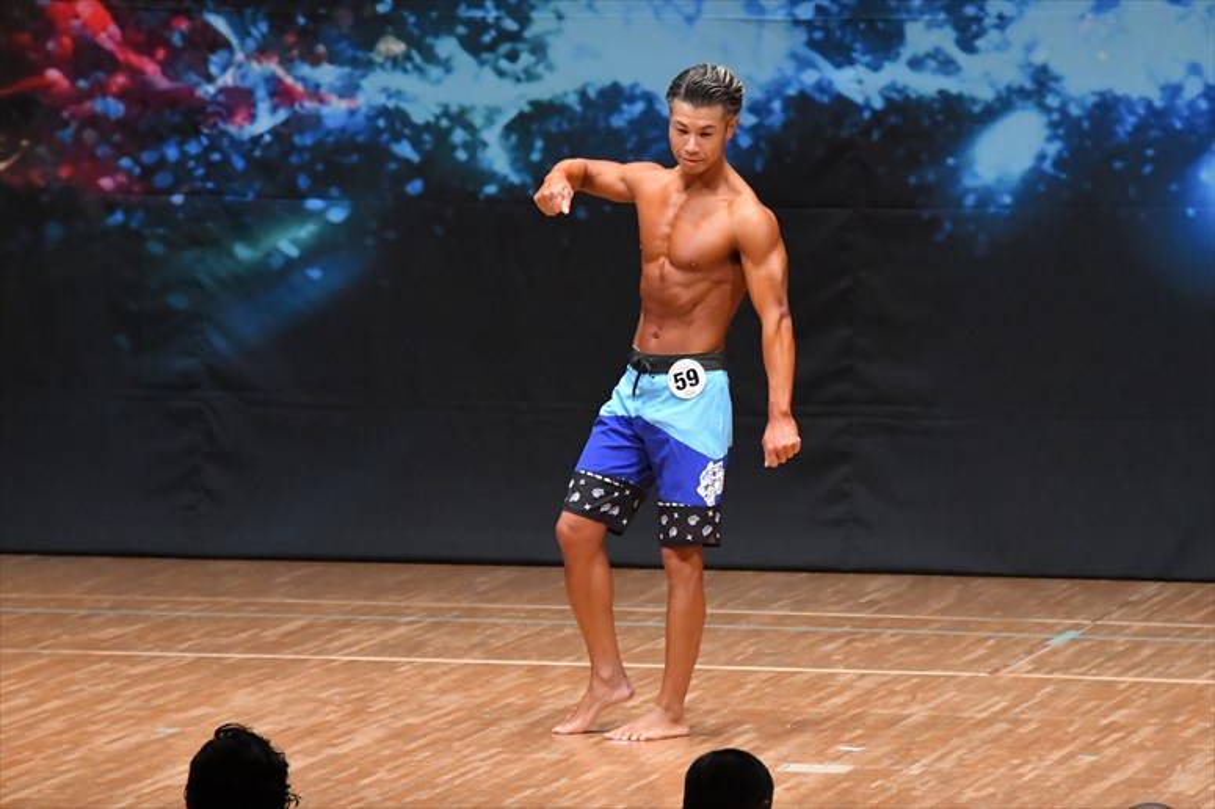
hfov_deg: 7.6
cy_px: 404
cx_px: 608
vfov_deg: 5.1
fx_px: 9108
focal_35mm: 270
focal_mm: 180
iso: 8000
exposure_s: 1/400
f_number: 5.6
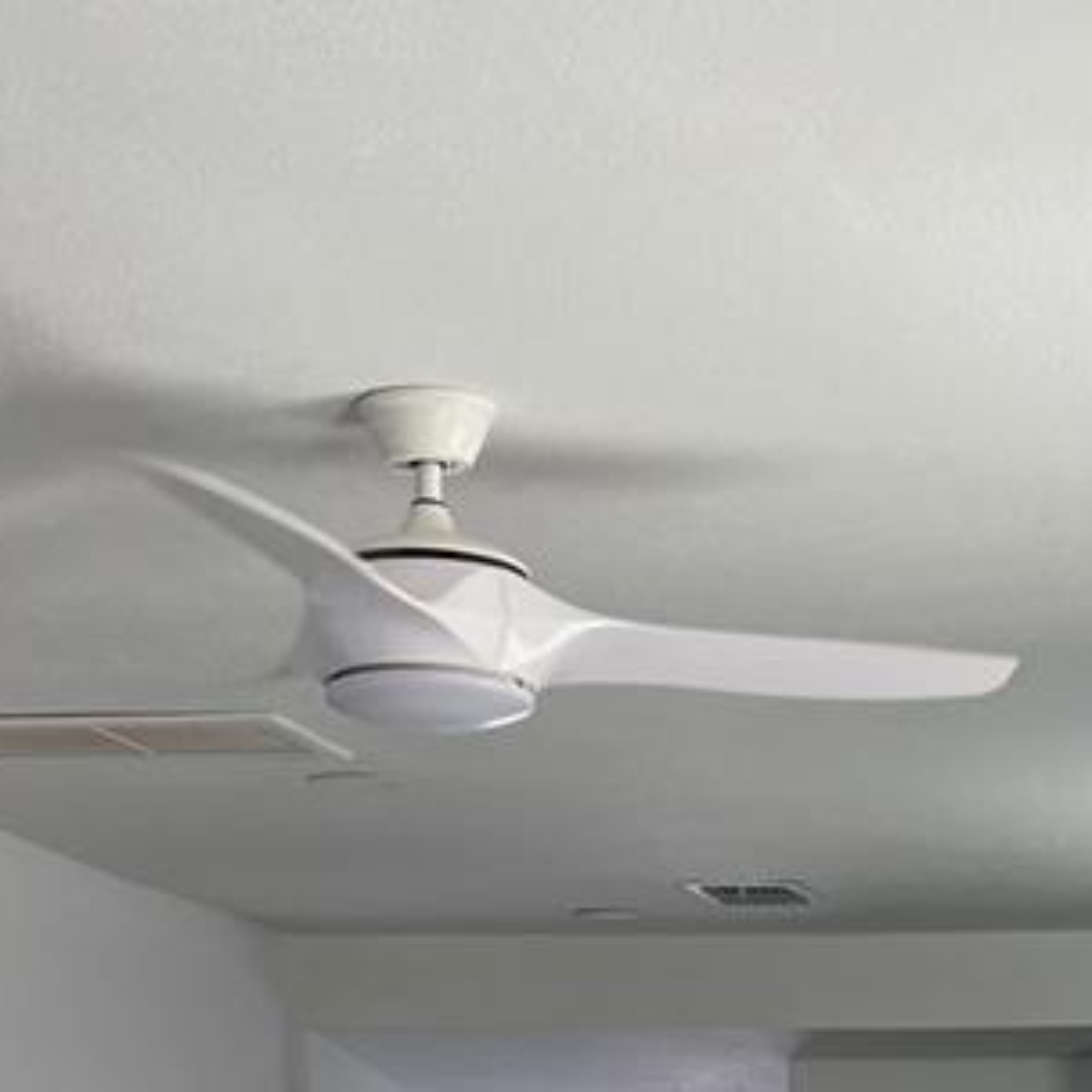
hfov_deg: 18.9
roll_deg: -1.8
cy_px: 1759
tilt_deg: -5.9
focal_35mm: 91
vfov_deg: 16.8
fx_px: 3248
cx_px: 847
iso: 64
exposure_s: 1/121
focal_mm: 5.7
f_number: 1.5
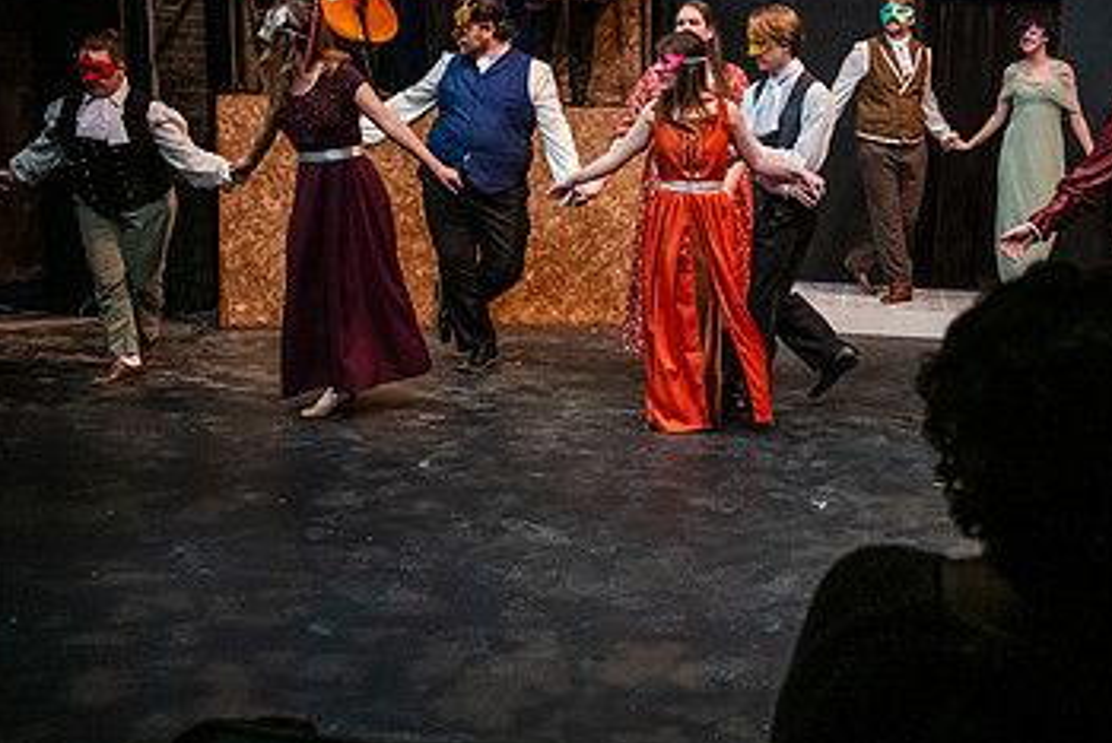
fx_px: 1638
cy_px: 414
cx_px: 836
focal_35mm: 53
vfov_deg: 25.5
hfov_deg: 36.6
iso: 5000
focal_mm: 32
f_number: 3.5
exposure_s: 1/200
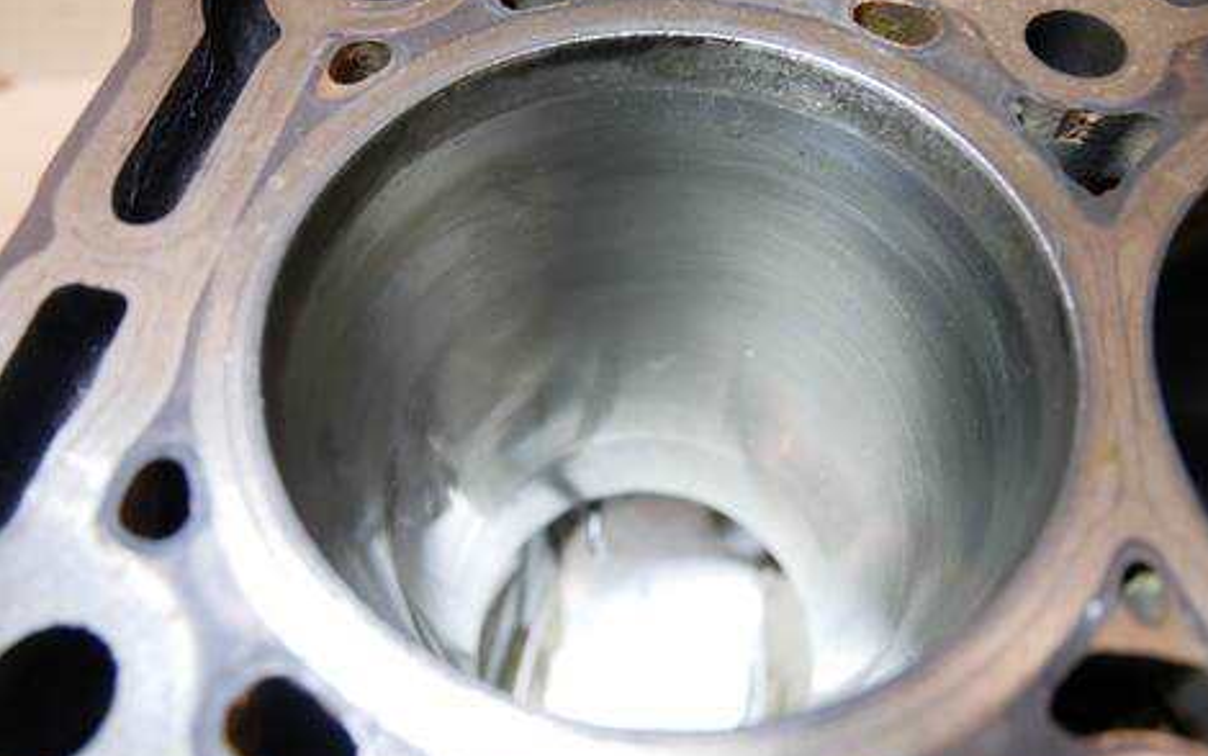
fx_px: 856
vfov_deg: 47.6
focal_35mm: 26
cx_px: 614
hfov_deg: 70.4
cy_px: 388
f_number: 3.5
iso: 500
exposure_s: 1/60
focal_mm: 12
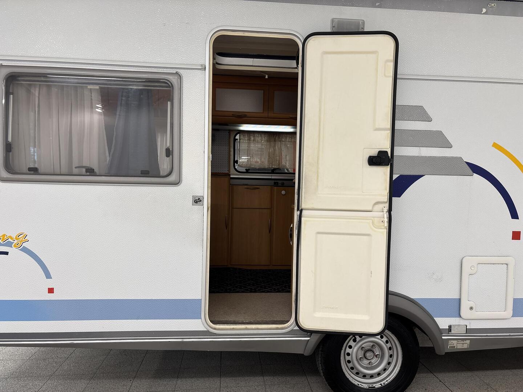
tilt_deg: -2.4
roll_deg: -0.8
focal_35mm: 26
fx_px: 393
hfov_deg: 67.3
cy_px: 196
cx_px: 262
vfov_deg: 53.1
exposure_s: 1/100
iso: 100
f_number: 1.6
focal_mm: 5.96
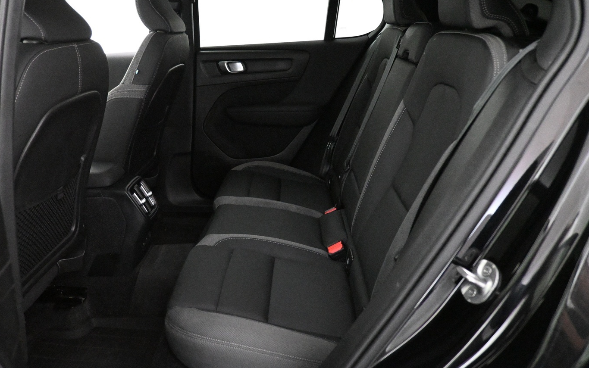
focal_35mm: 29
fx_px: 466
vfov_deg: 43.1
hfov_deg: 64.4
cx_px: 261
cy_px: 160
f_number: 3.5
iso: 10000
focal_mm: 16
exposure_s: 1/60
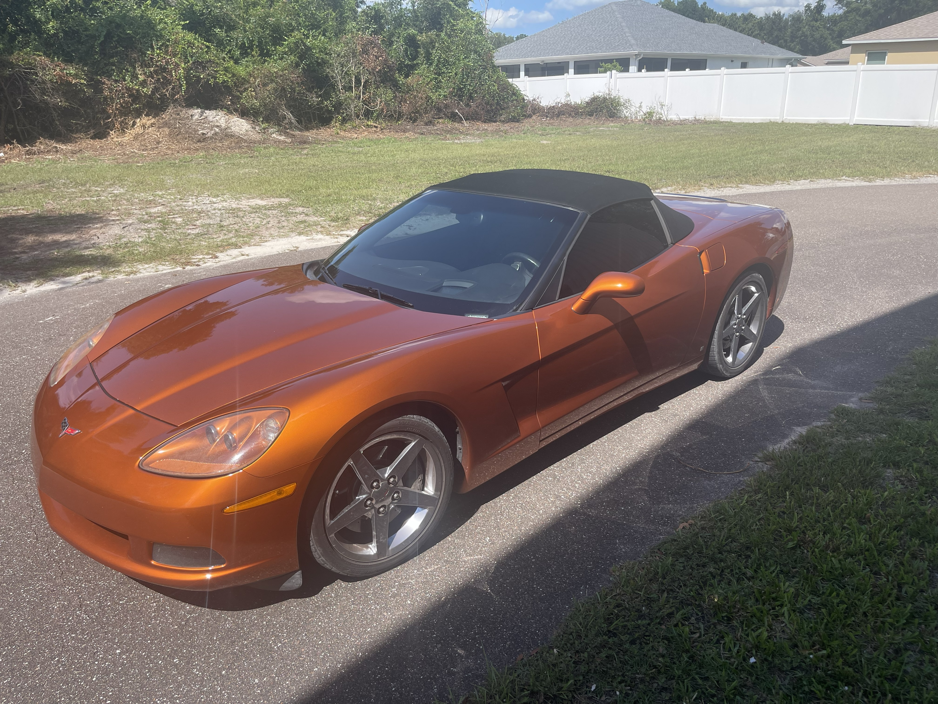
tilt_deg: -21.5
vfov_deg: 54.9
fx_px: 677
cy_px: 352
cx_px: 469
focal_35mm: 25
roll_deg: +1.0
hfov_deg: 69.4
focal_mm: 5.1
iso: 32
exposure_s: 1/1795
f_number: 1.6
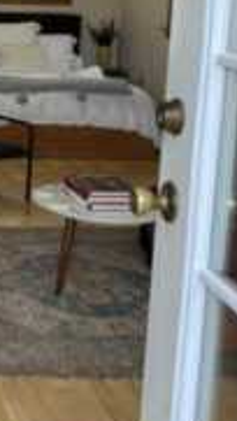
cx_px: -165
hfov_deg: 17.1
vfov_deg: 33.8
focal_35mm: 60
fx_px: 669
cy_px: 84
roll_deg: -1.5
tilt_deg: -7.9
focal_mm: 1.57
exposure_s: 1/99
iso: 80
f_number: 1.8
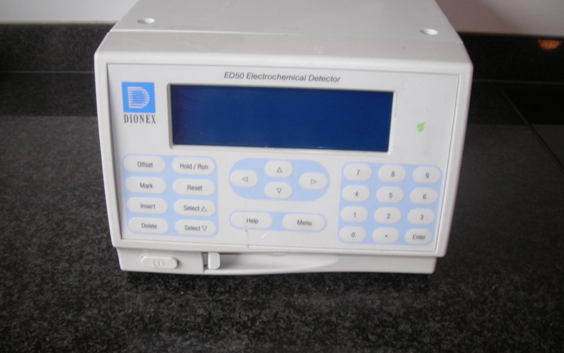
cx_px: 283
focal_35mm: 41
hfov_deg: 48.2
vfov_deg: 31.2
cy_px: 180
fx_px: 630
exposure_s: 1/5.5
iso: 200
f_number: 3.2
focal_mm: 6.3
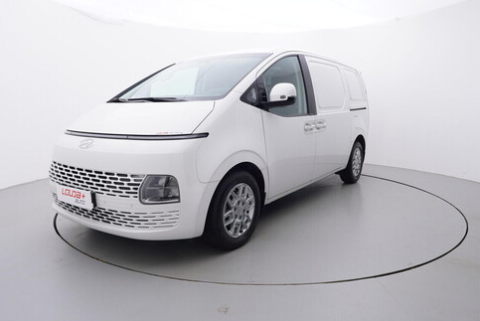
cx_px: 247
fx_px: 341
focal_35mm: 26
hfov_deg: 70.2
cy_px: 162
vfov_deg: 50.4
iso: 200
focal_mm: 15
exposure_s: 1/80
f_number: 5
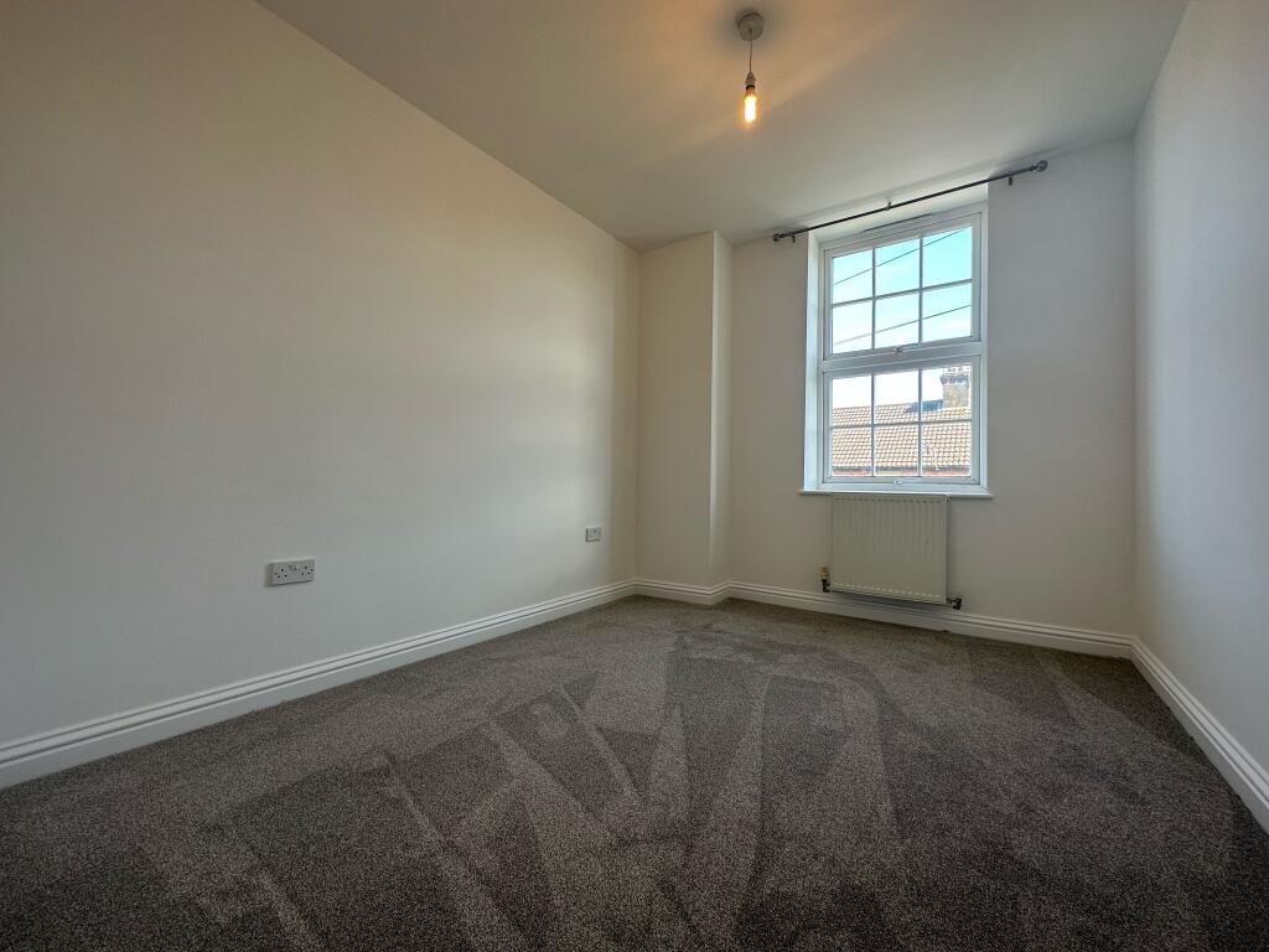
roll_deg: -1.3
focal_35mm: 14
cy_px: 476
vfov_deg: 85.7
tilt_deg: +0.2
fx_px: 513
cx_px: 634
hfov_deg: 102.1
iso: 50
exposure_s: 1/100
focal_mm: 2.22
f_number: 2.2
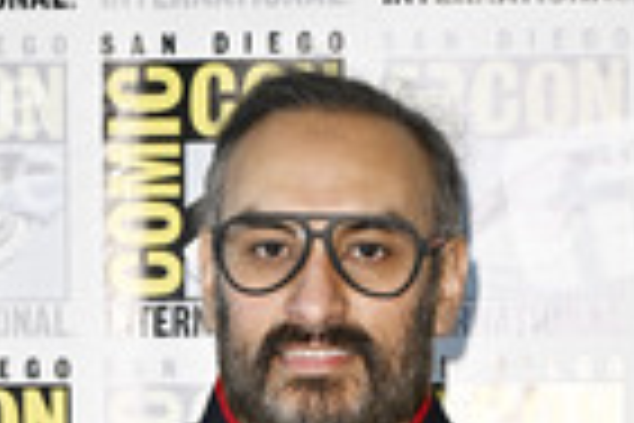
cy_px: 860
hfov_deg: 13.4
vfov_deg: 8.5
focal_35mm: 153
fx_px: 2694
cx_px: 324
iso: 1250
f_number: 5
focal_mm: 54
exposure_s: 1/250
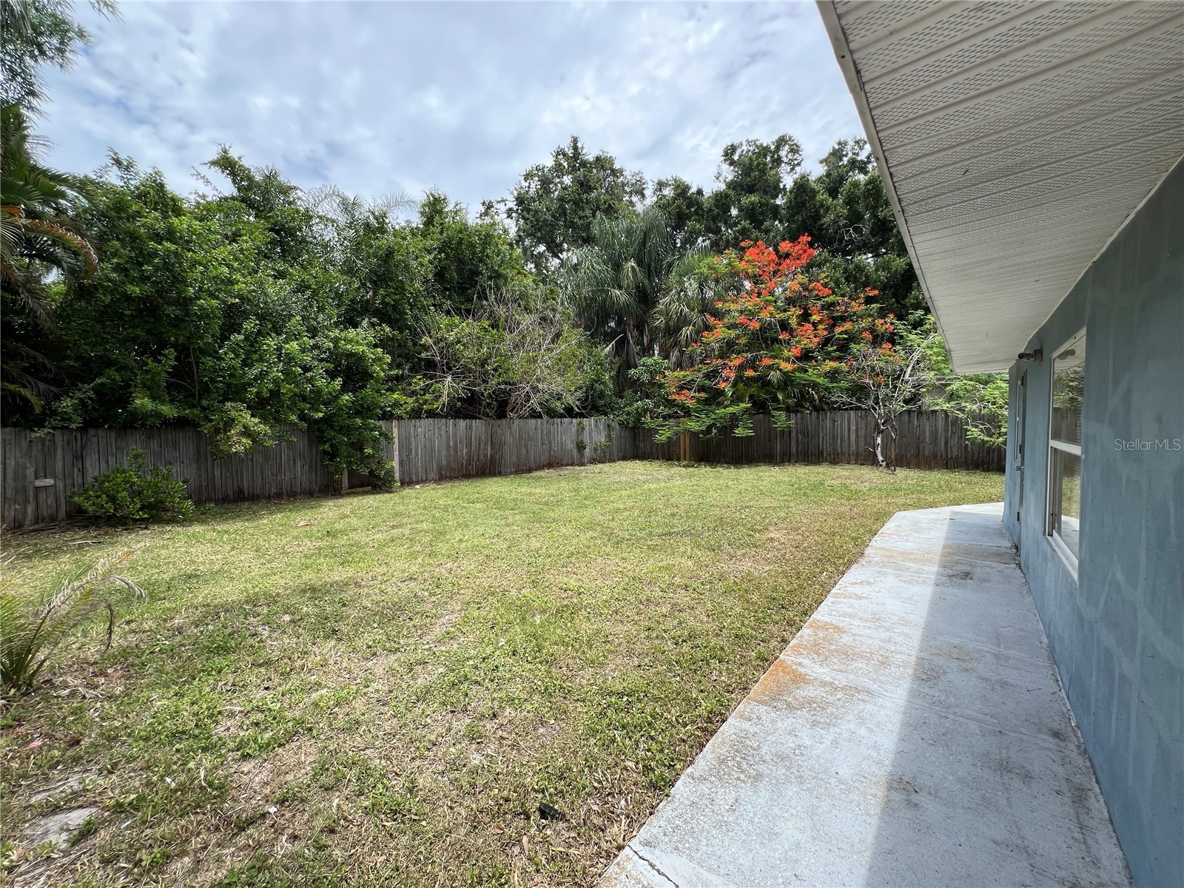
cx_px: 592
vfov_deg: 89.9
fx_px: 445
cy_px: 444
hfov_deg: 106.2
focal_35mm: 13
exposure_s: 1/704
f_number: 1.8
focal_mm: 1.57
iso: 32
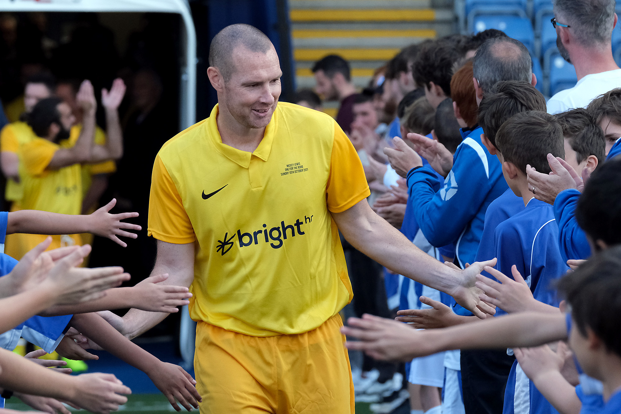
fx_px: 4571
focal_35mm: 265
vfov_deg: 5.2
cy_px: 207
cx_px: 310
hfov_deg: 7.8
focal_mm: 176.7
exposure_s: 1/1250
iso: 2500
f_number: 5.6
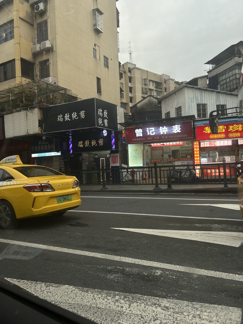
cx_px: 122
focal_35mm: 26
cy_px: 162
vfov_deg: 67.3
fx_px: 243
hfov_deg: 53.1
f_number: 1.5
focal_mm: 5.7
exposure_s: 1/121
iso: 64
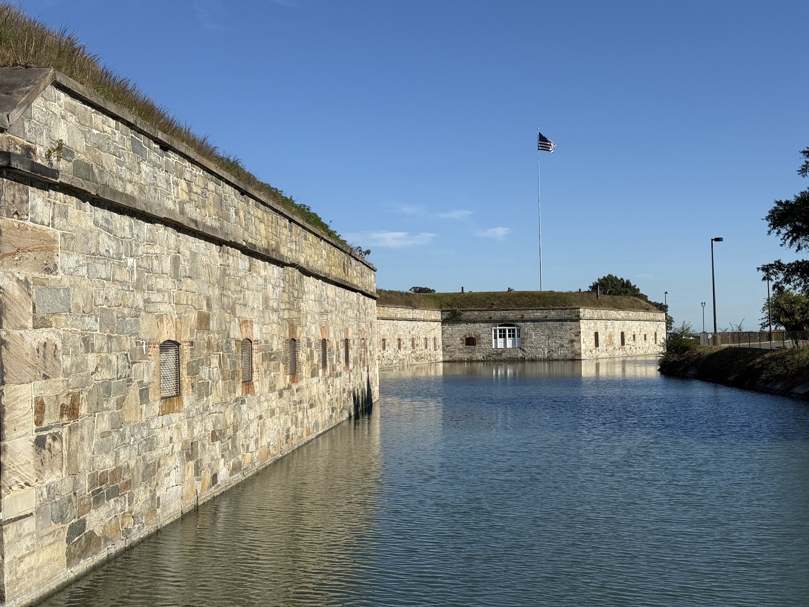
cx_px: 404
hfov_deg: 39.7
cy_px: 304
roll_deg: +1.1
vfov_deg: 30.3
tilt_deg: +1.5
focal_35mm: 48
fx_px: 1122
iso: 64
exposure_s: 1/7143
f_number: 1.78
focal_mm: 6.76
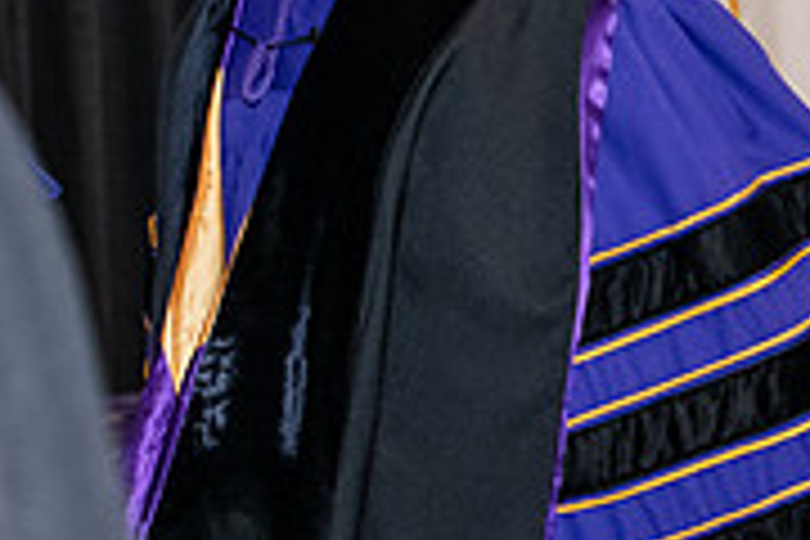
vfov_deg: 6.1
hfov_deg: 8.9
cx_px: 1116
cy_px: 25
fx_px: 5085
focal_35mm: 226
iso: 2500
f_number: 5
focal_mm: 70
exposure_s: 1/200
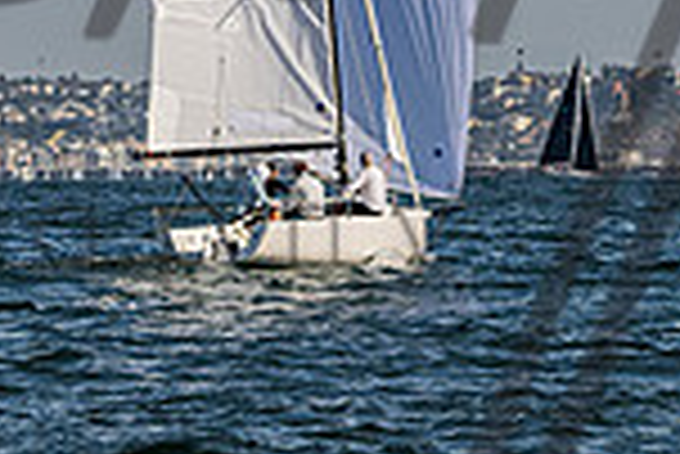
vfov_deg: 2.6
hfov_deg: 3.9
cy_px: 9
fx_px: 9945
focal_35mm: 526
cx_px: 197
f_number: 5.6
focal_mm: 100
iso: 320
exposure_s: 1/3200
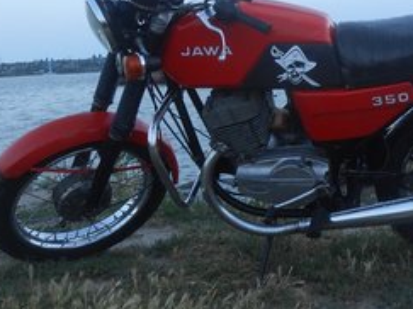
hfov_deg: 33.6
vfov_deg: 25.8
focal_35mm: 56
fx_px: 668
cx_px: 314
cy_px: 81
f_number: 3.9
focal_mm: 6
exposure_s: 1/30
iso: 100
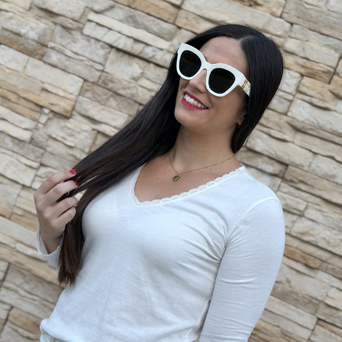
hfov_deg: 30.0
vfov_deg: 29.9
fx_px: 637
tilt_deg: -3.8
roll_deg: -24.0
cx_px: 171
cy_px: 217
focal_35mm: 57
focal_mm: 6.76
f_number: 1.78
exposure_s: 1/810
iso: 64
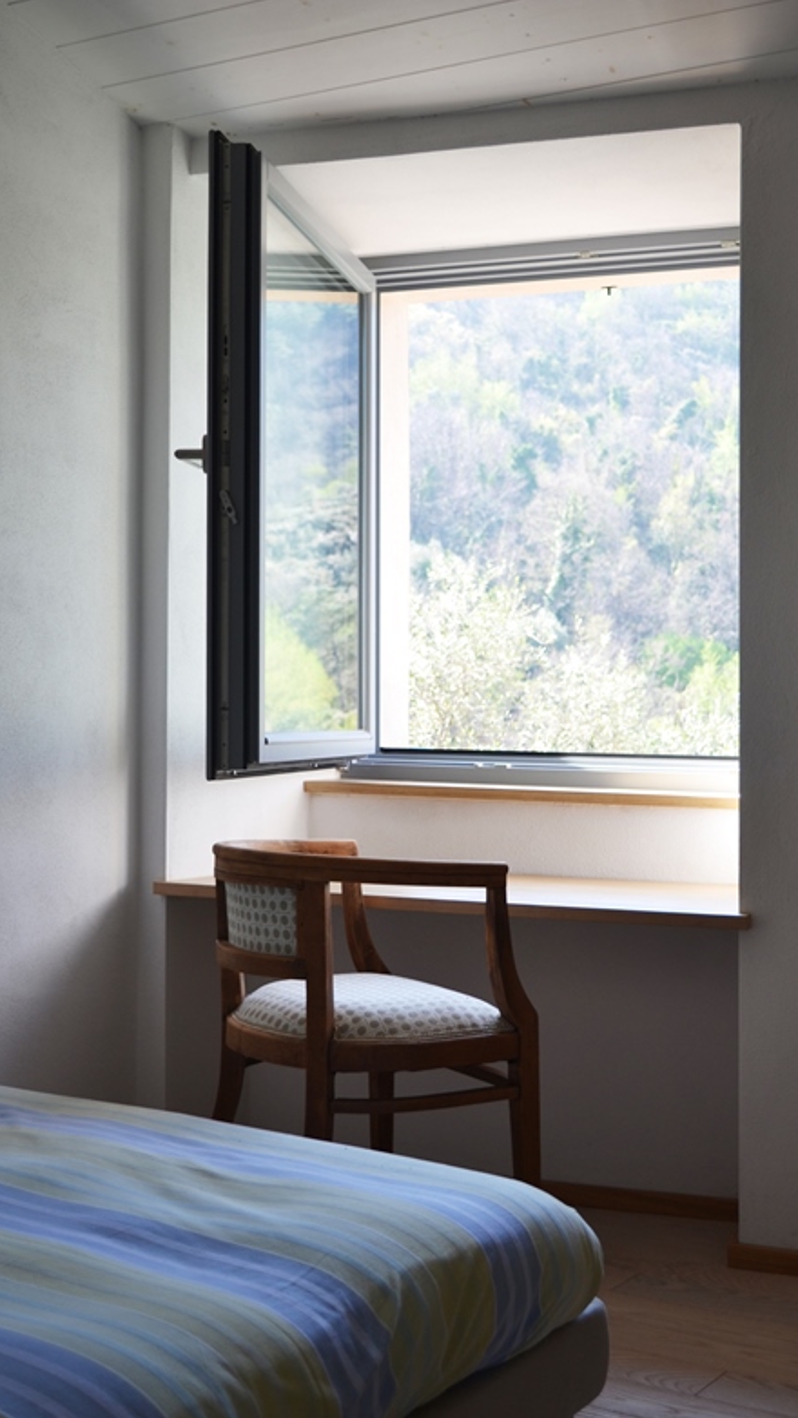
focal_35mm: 45
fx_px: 1692
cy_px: 722
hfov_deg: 26.5
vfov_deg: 45.5
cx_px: 472
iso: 100
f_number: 4.5
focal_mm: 28
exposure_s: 1/80
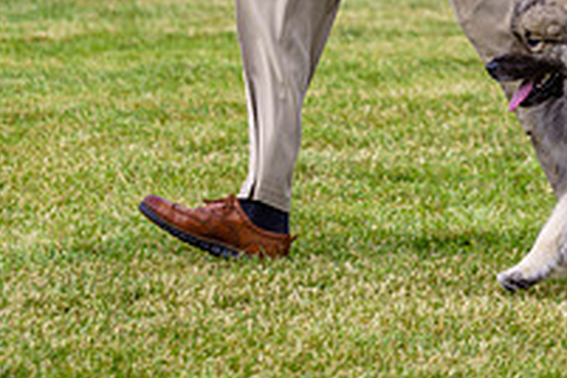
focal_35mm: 280
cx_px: 623
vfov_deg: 4.9
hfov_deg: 7.3
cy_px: -117
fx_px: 4410
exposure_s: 1/500
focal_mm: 97
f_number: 4
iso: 250
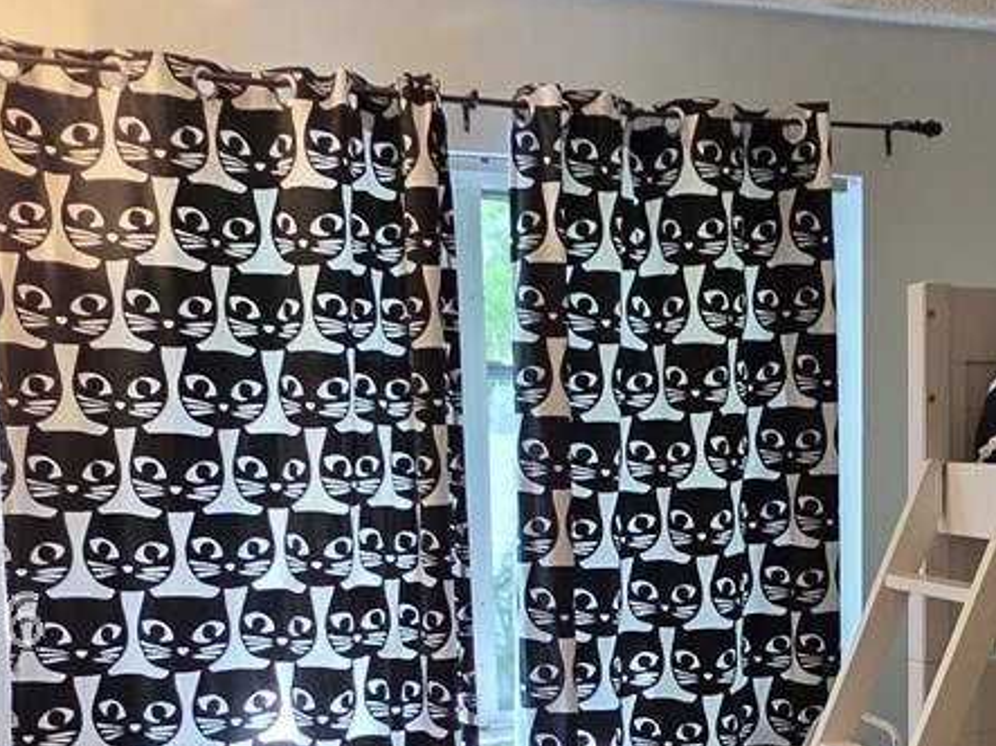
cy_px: 620
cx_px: 735
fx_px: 1352
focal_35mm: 47
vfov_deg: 30.0
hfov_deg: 39.5
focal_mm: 2.2
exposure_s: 1/60
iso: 160
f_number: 1.9
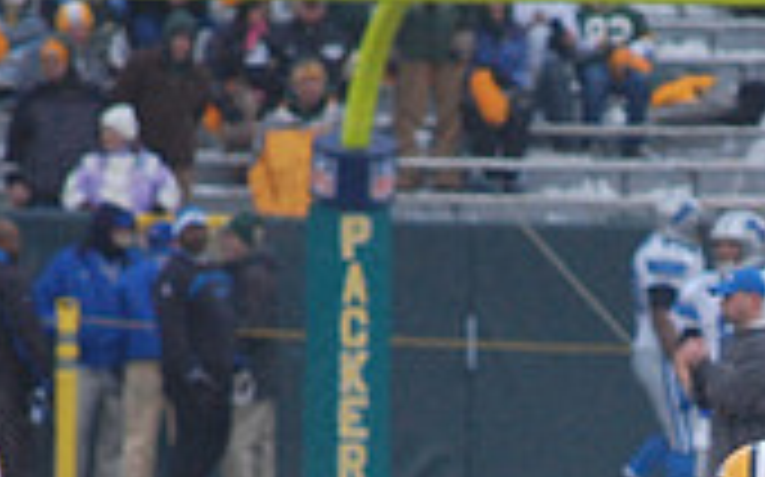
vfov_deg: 1.3
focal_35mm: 1043
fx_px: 21731
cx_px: 747
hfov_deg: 2.0
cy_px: 630
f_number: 5.6
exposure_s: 1/1250
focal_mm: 200
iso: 800
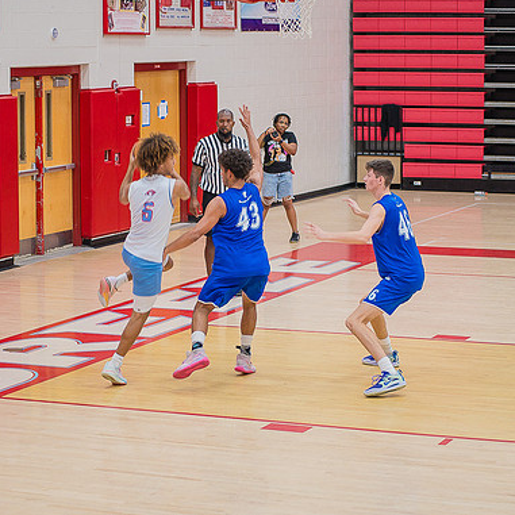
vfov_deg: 16.9
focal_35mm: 103
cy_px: 255
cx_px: 261
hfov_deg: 16.9
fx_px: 1734
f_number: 4.5
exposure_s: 1/250
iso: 1000
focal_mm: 75
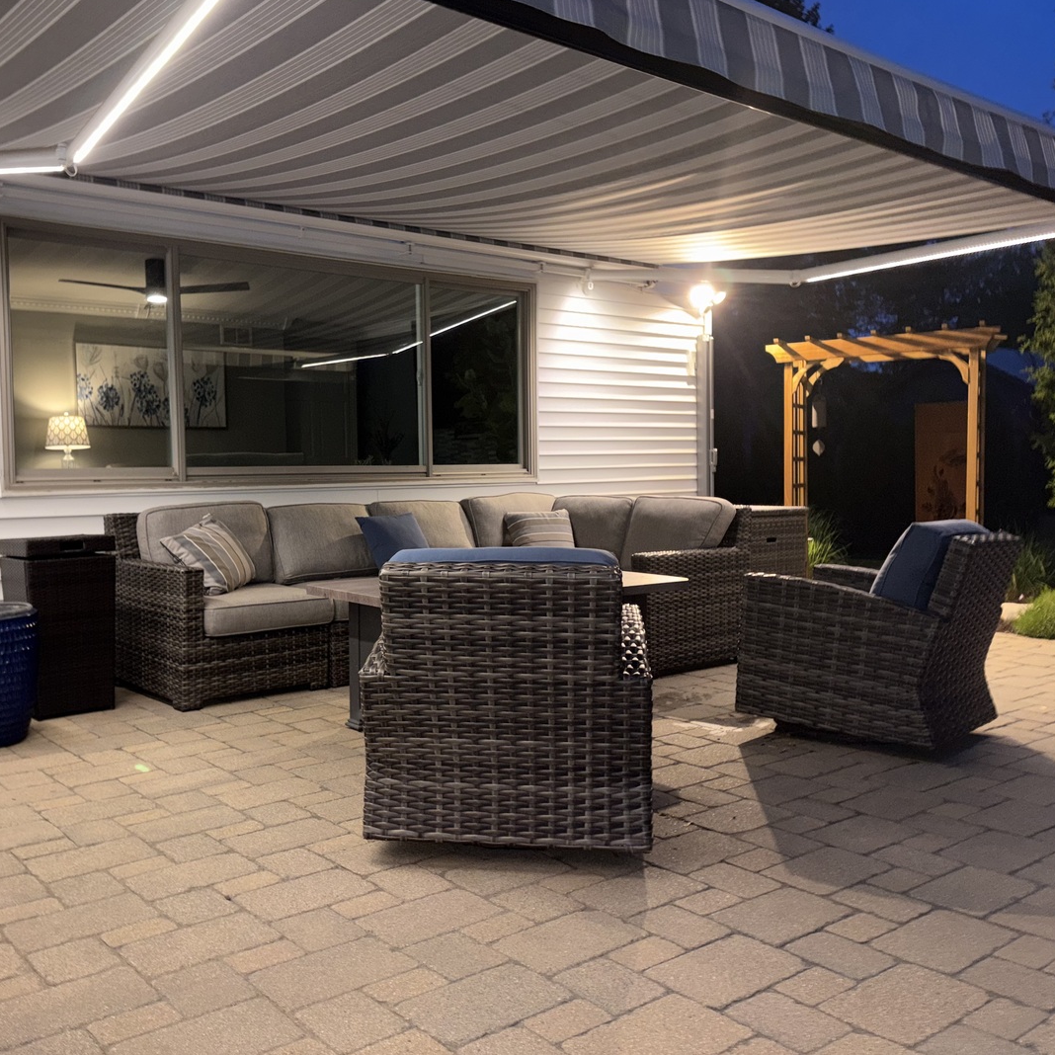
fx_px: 1069
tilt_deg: -2.7
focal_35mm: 31
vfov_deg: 52.5
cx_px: 421
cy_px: 524
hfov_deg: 52.2
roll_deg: +1.6
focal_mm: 5.96
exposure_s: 1/10
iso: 125
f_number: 1.6
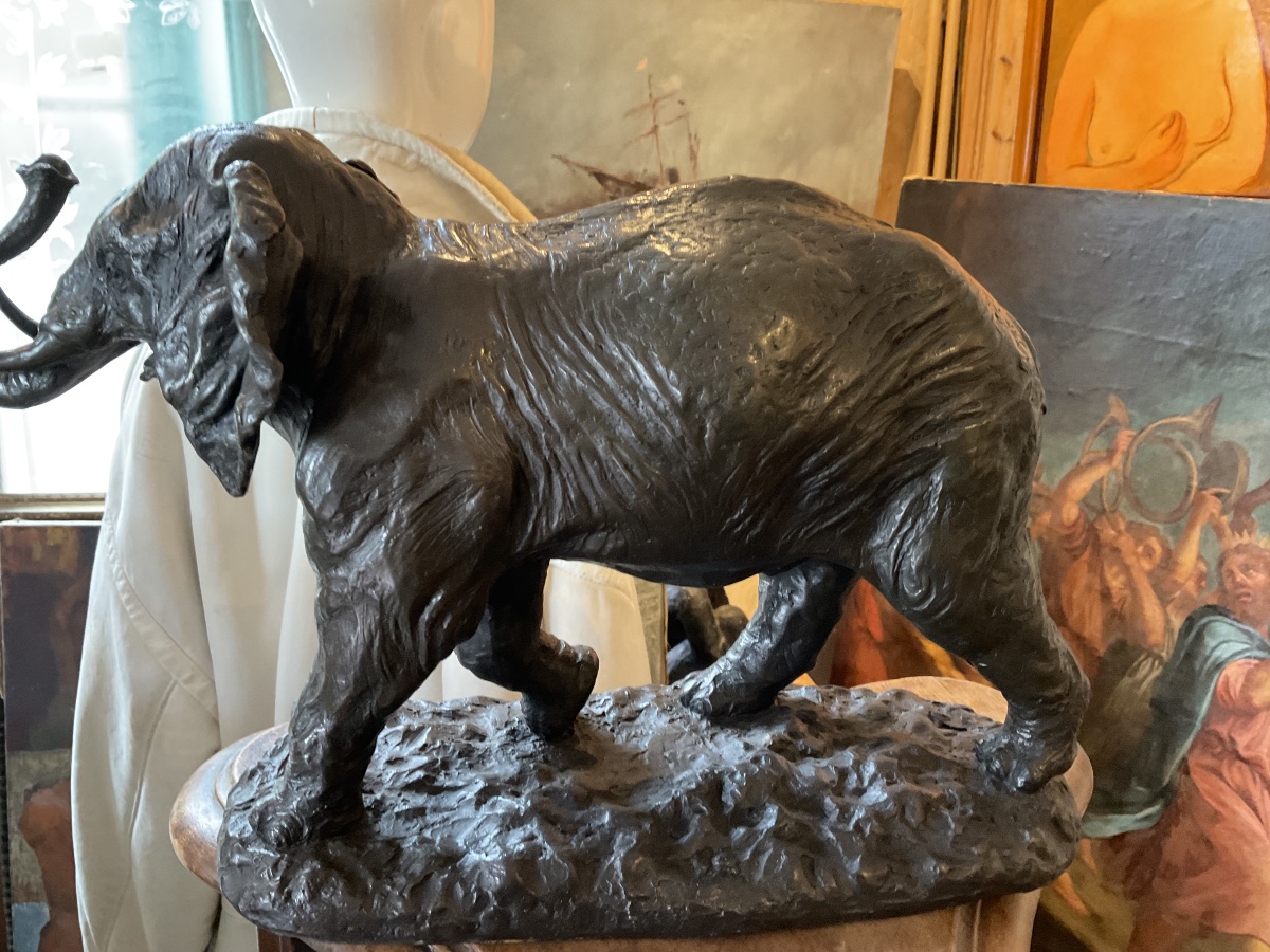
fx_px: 1064
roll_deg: -1.7
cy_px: 476
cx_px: 635
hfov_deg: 61.7
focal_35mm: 29
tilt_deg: -15.8
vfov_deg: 48.2
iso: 250
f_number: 1.8
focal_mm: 3
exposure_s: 1/30
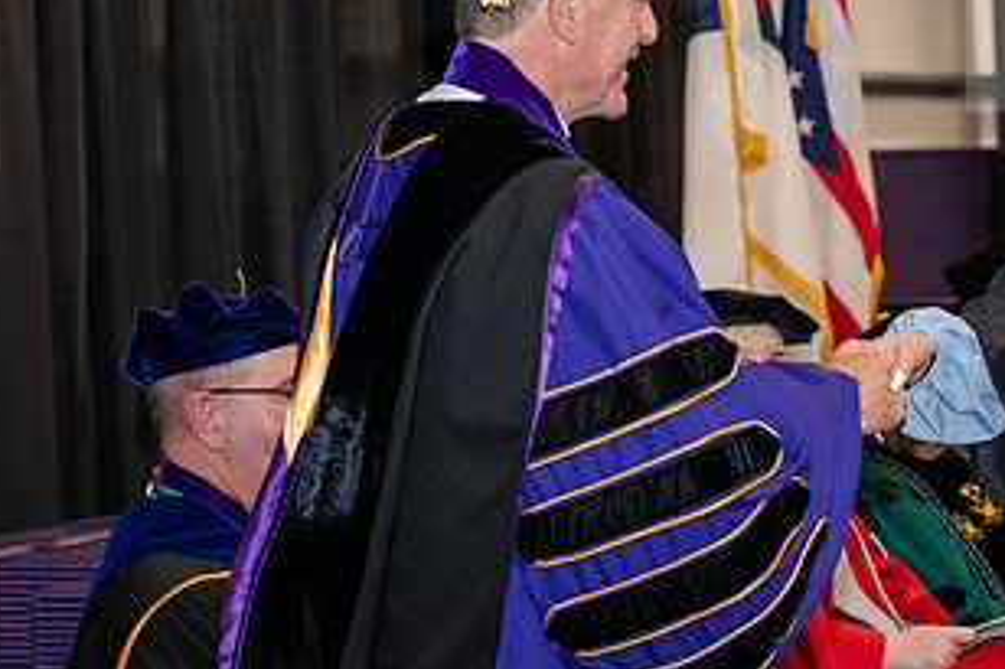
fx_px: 3683
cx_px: 868
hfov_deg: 15.4
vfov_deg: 10.4
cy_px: 233
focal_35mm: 132
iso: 2500
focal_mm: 70
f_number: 5
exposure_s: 1/200
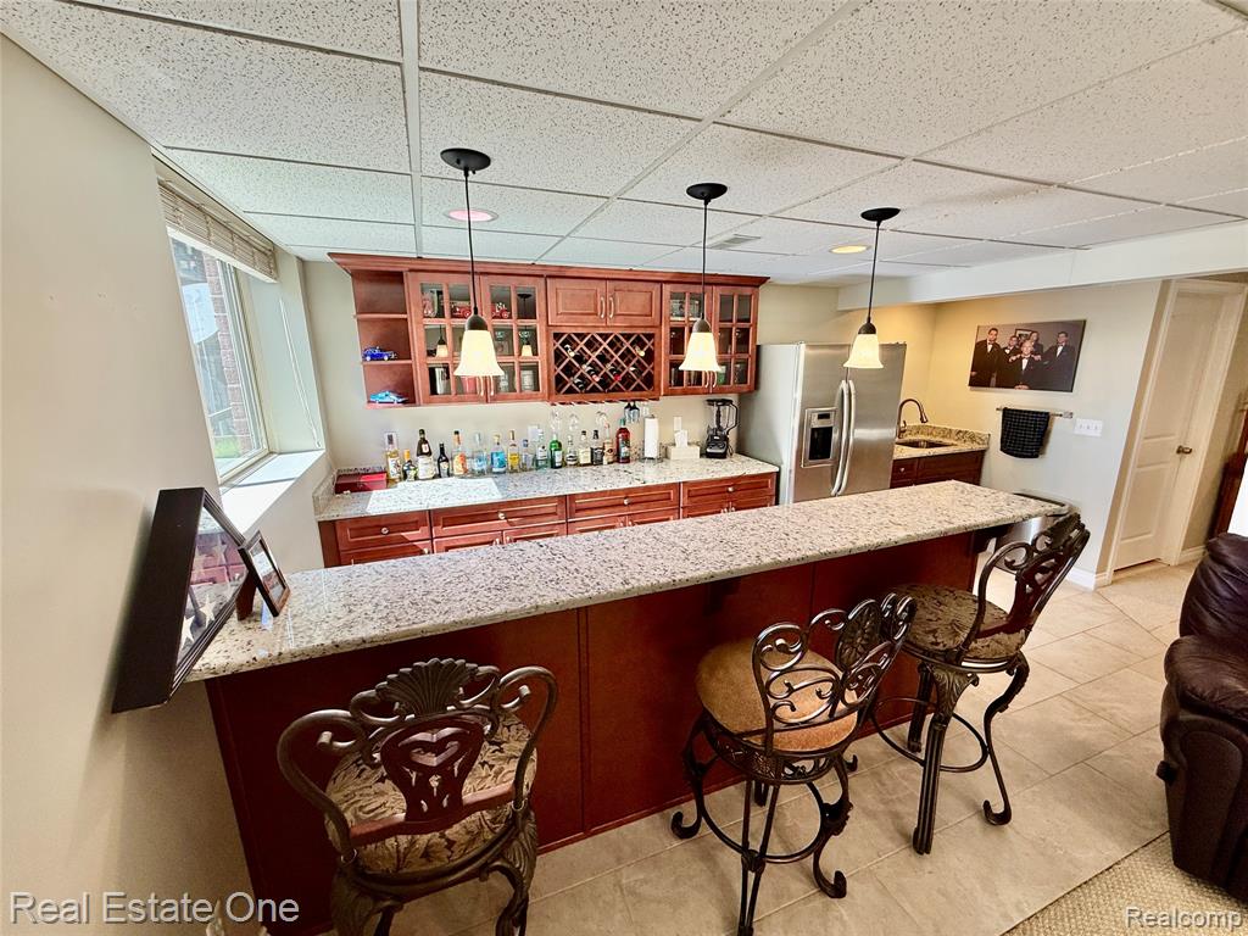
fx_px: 505
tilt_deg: -13.0
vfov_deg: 85.7
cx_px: 624
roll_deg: +0.3
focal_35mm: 14
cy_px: 468
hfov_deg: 102.1
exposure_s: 1/120
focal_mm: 2.22
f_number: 2.2
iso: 100
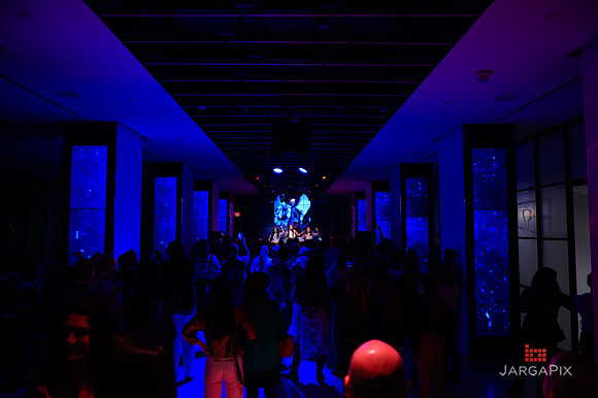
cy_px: 199
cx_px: 299
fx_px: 398
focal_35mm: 24
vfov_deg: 53.1
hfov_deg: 73.8
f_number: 4
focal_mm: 24
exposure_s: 1/500
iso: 1600
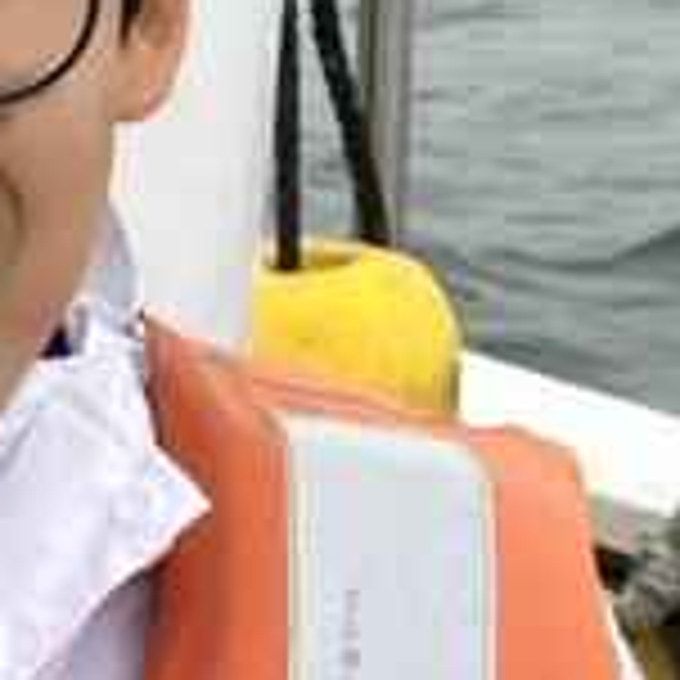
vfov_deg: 12.6
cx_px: -306
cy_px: 1058
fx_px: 2911
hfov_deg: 12.7
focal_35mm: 131
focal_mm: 3.99
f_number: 1.8
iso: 25
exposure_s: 1/193
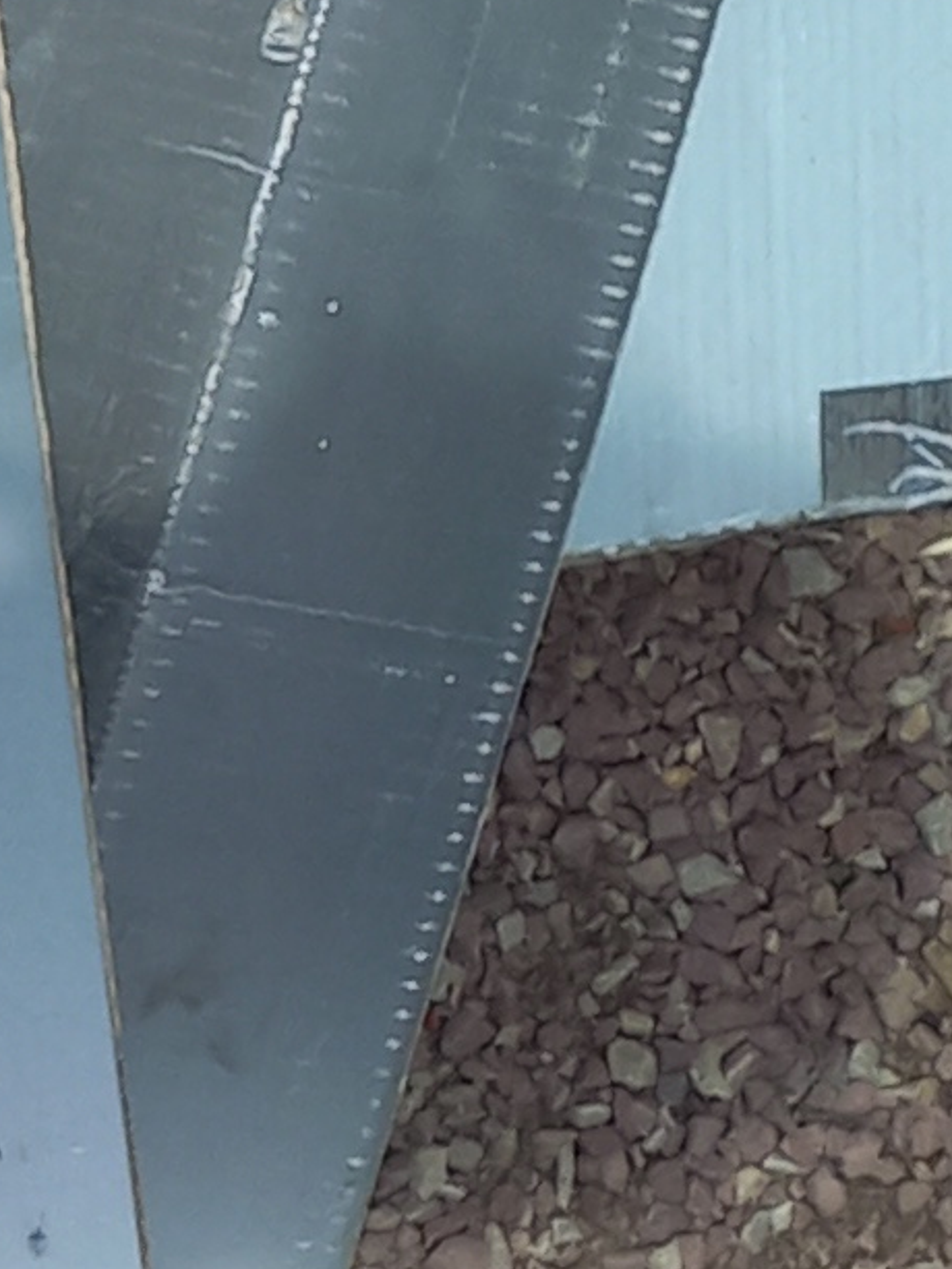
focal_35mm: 163
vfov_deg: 12.1
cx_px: -1811
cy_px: 631
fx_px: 5975
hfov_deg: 8.0
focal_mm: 4.65
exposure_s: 1/1502
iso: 50
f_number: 1.8
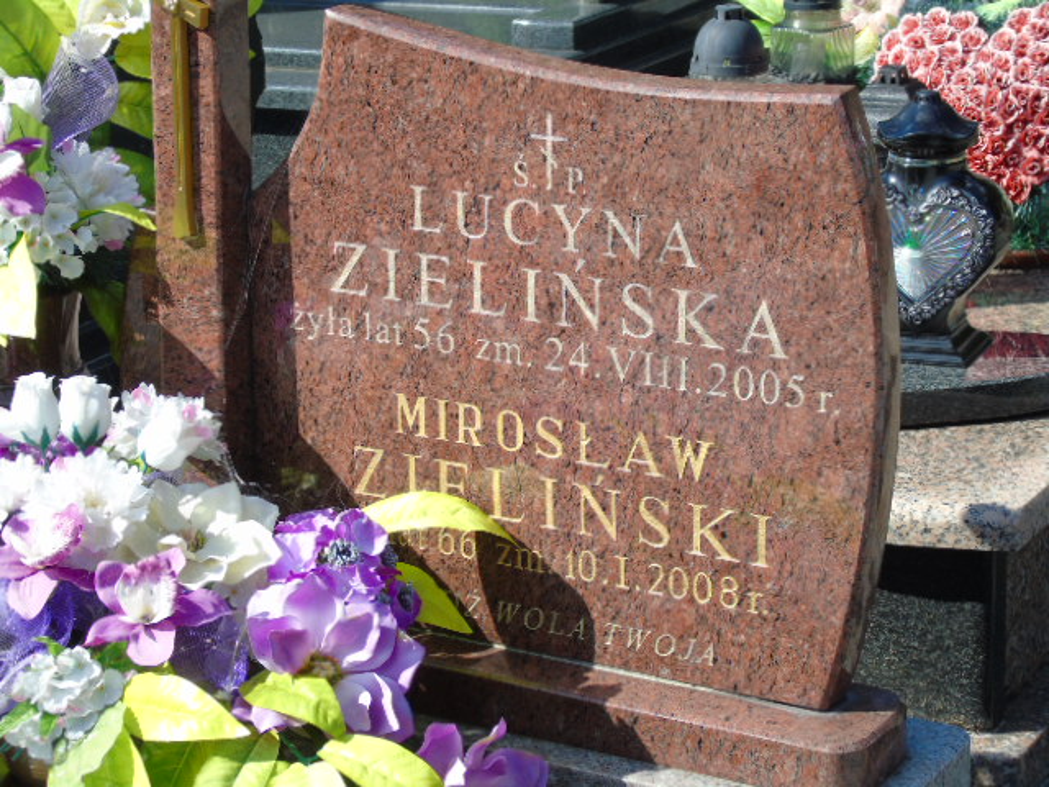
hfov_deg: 20.9
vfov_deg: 15.7
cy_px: 394
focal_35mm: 94
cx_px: 524
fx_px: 2849
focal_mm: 17
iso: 80
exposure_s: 1/320
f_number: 4.3
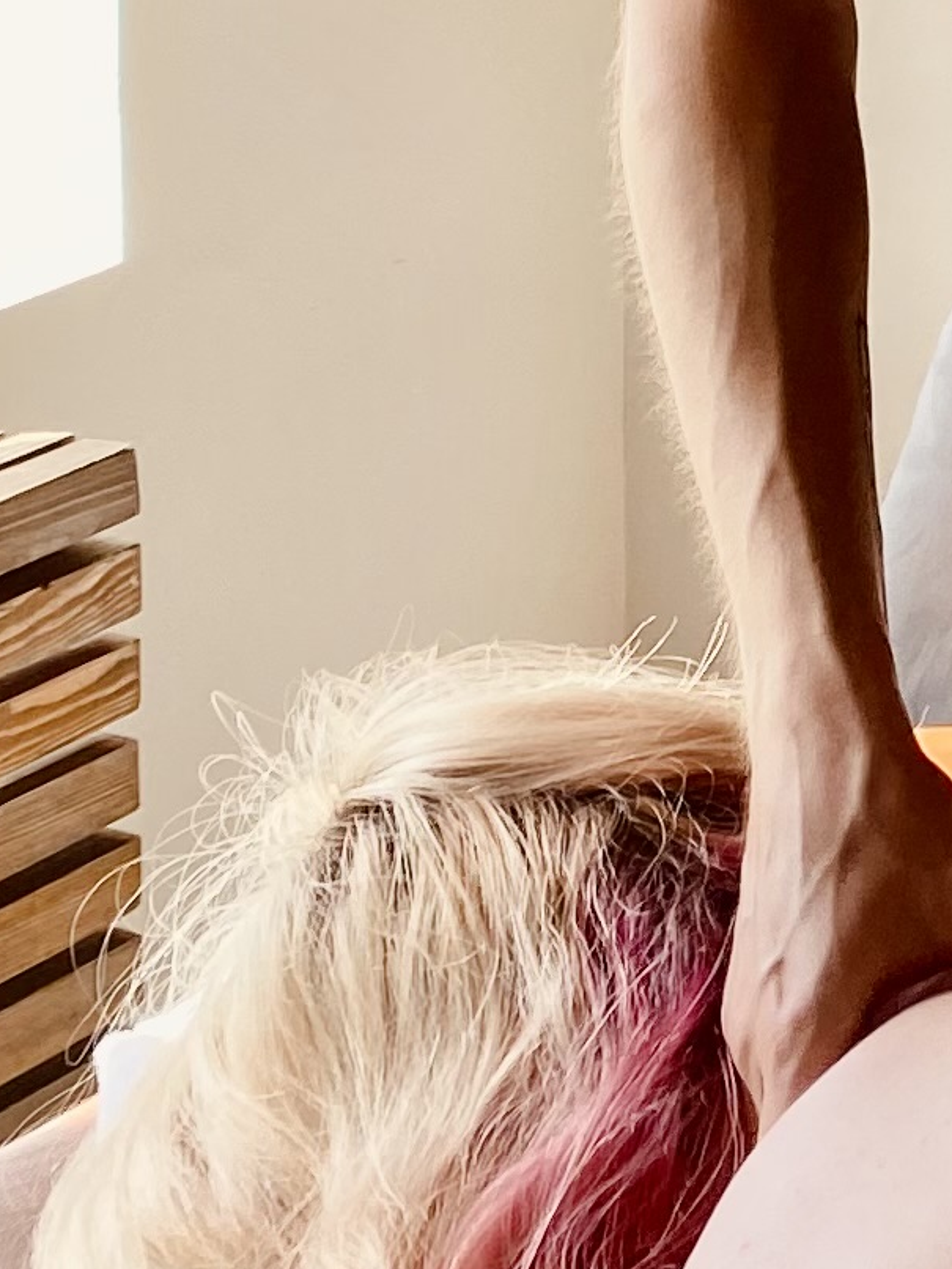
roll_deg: -1.4
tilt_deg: -1.1
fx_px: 4764
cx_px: 1958
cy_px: -1011
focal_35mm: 130
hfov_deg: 10.4
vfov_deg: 13.6
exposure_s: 1/121
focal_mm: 4.25
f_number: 1.8
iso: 40
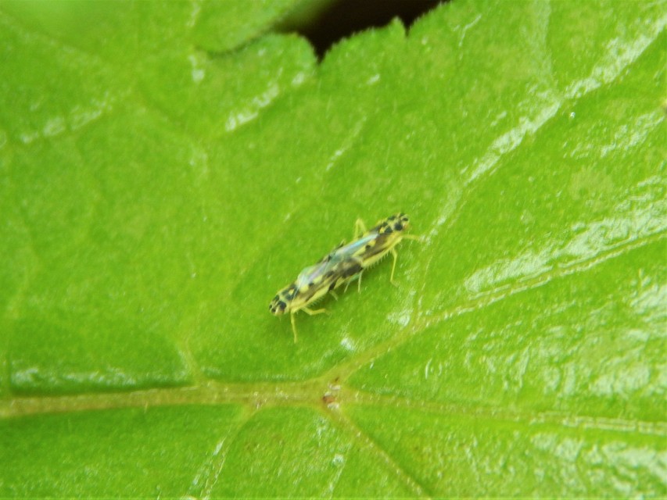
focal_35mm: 182
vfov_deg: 8.2
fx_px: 3507
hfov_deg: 10.9
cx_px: 334
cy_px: 250
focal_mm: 32.8
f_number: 5.3
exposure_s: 1/30
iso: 220
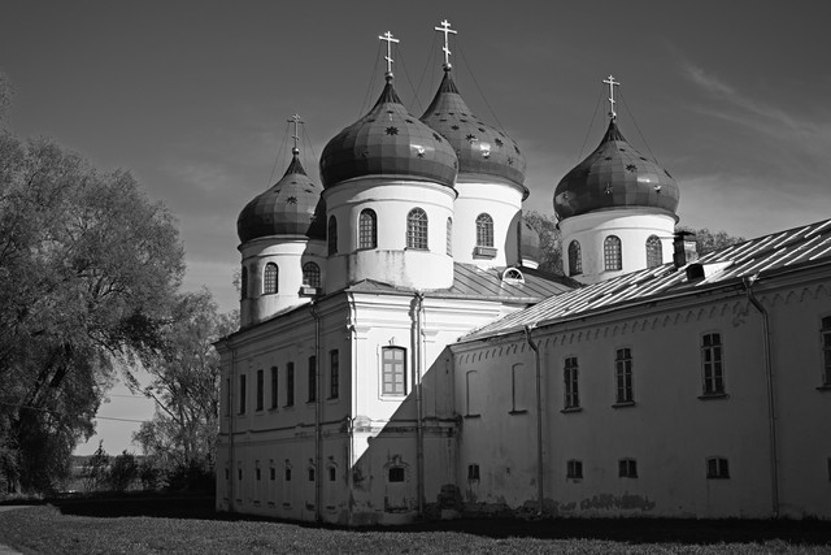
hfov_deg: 46.4
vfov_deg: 31.9
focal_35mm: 42
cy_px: 278
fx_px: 970
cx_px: 416
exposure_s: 1/2000
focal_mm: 42
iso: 100
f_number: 4
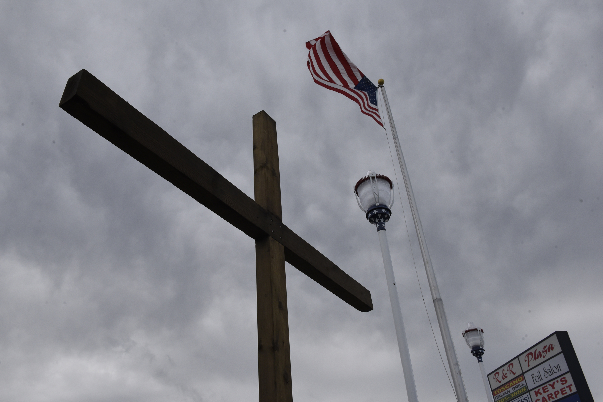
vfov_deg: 45.0
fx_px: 486
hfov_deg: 63.6
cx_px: 302
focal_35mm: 29
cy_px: 201
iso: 1250
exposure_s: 1/800
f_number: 16
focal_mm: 29
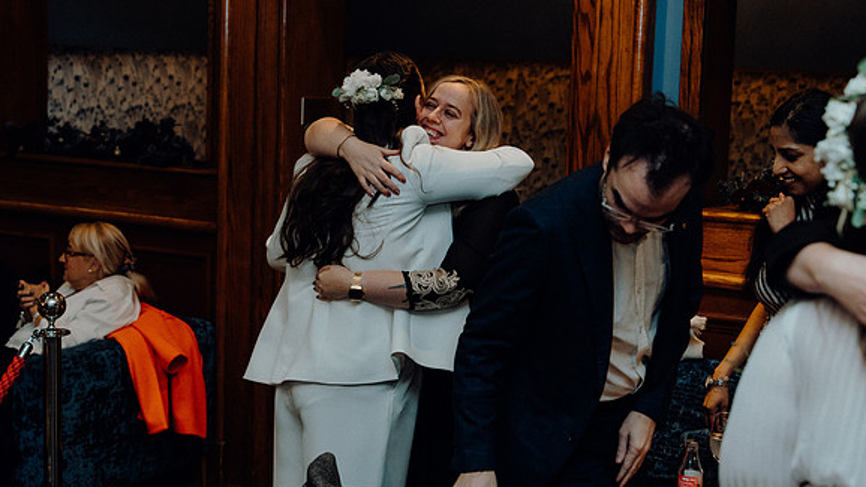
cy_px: 205
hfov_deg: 34.4
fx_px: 1401
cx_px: 433
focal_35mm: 61
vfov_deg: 19.7
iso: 2500
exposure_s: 1/160
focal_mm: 58
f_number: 3.5
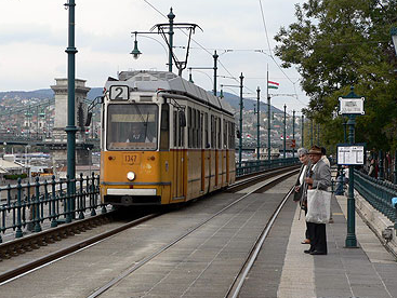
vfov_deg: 12.5
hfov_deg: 16.5
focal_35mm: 119
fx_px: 1366
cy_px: 150
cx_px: 180
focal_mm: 16.2
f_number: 4
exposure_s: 1/250
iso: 80
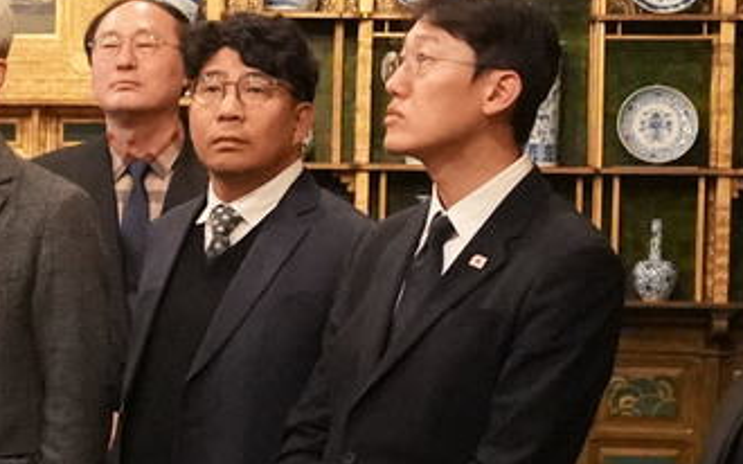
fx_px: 2712
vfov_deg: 9.8
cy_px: 316
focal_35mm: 134
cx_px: -270
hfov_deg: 14.8
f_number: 4
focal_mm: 31
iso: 25600
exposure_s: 1/90
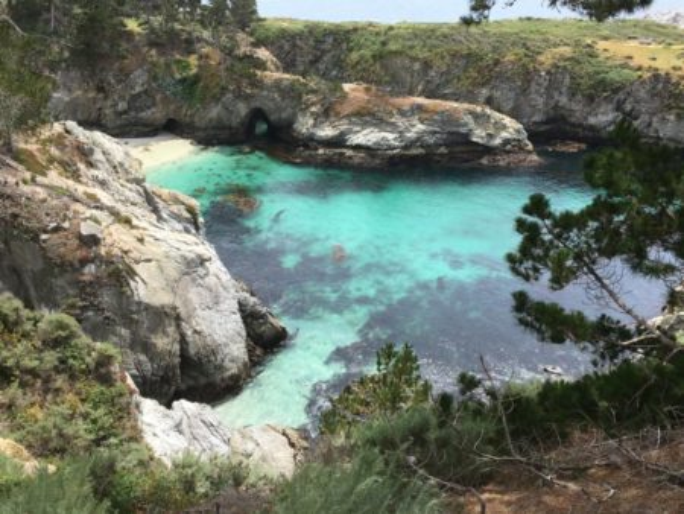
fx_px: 573
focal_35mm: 29
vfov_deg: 48.3
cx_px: 342
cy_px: 257
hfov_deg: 61.6
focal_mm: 4.15
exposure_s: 1/938
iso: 25
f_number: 2.2
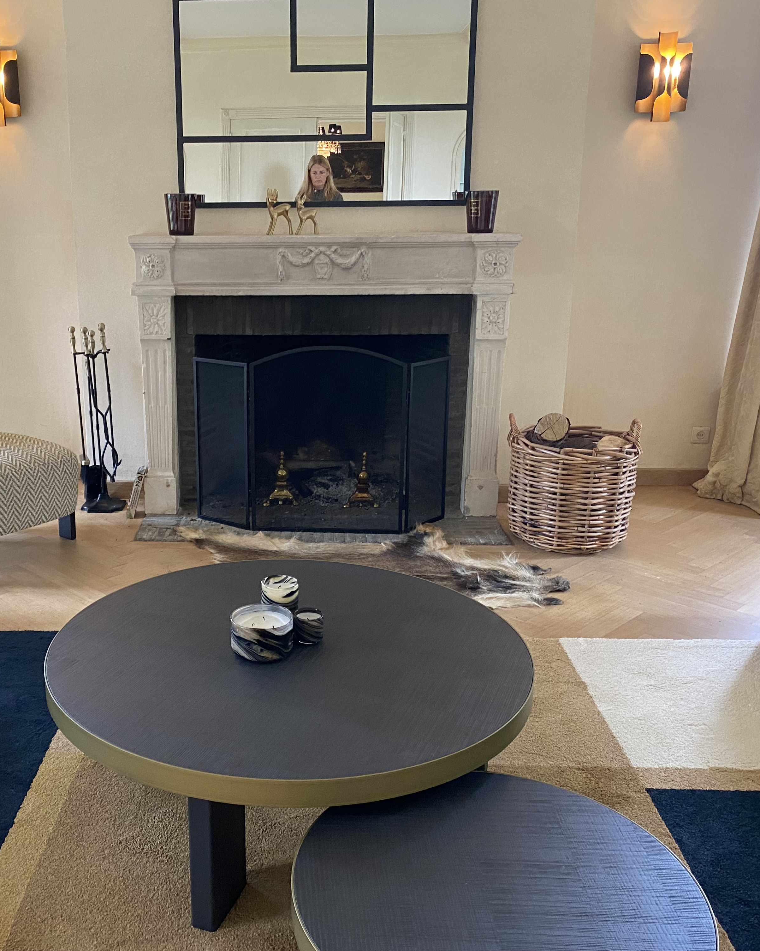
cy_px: 477
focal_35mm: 34
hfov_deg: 42.9
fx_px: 956
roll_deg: +0.1
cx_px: 269
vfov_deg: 52.8
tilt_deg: -15.0
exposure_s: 1/50
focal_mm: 4.25
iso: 250
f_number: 1.8
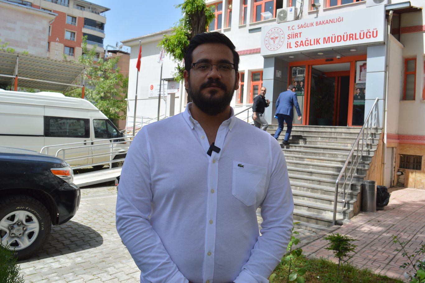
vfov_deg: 43.6
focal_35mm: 30
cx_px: 212
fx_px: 354
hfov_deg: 61.9
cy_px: 142
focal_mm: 20
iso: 100
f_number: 8
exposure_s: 1/250
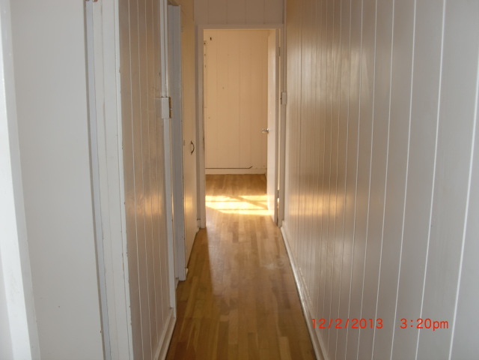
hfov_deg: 51.4
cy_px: 180
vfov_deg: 39.7
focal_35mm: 36
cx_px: 240
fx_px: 498
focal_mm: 6.3
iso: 100
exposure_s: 1/60
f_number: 2.8
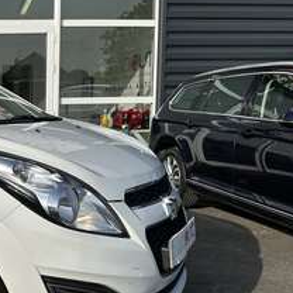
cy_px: 160
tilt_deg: -6.6
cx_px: -54
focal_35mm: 52
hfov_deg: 28.7
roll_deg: +1.0
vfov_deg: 32.8
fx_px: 498
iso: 80
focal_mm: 6.86
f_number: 1.78
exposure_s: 1/7576
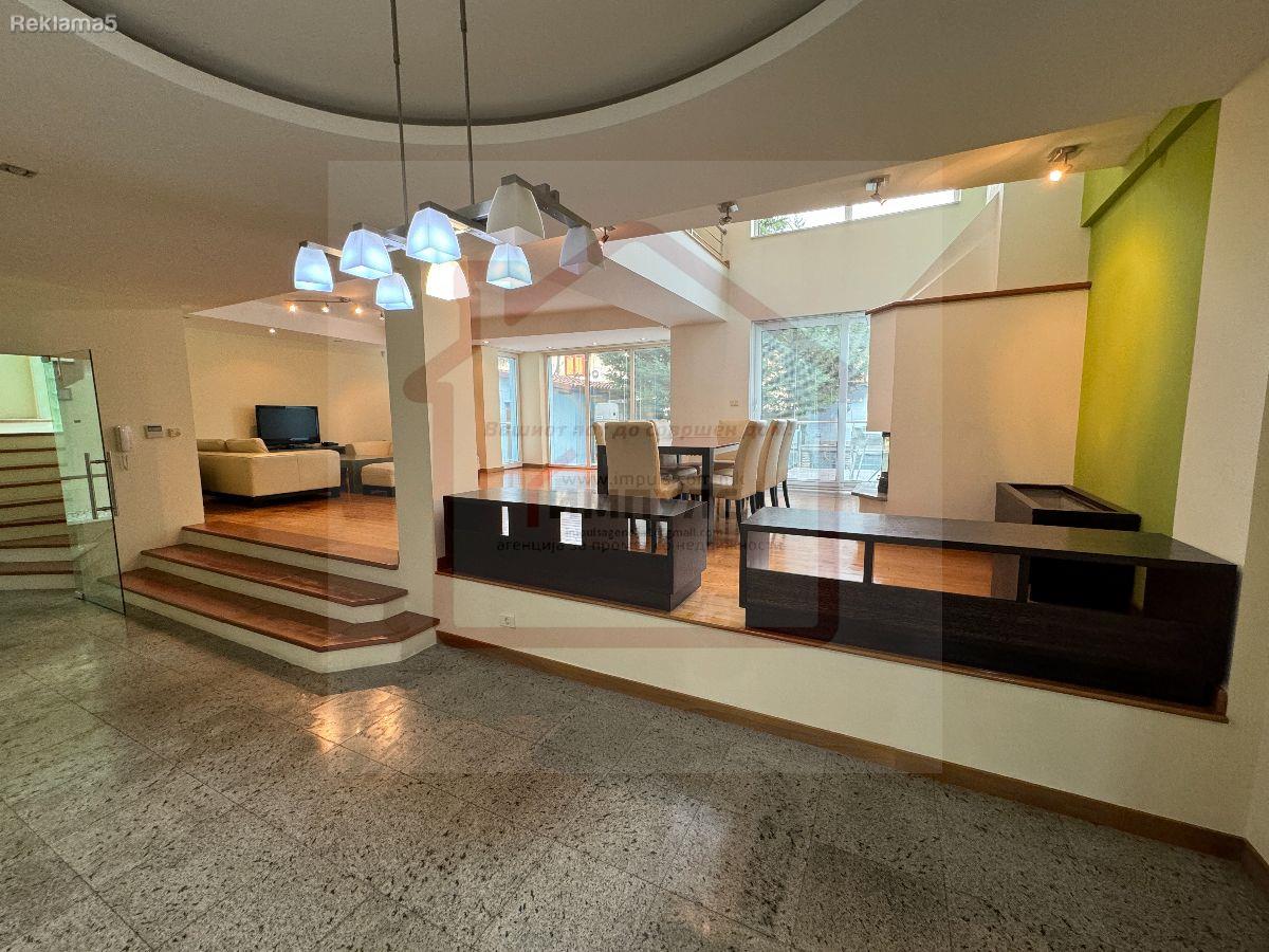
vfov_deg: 85.7
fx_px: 513
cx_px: 634
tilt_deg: -6.6
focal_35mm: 14
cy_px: 476
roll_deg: +0.7
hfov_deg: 102.1
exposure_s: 1/100
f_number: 2.2
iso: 200
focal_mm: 2.22
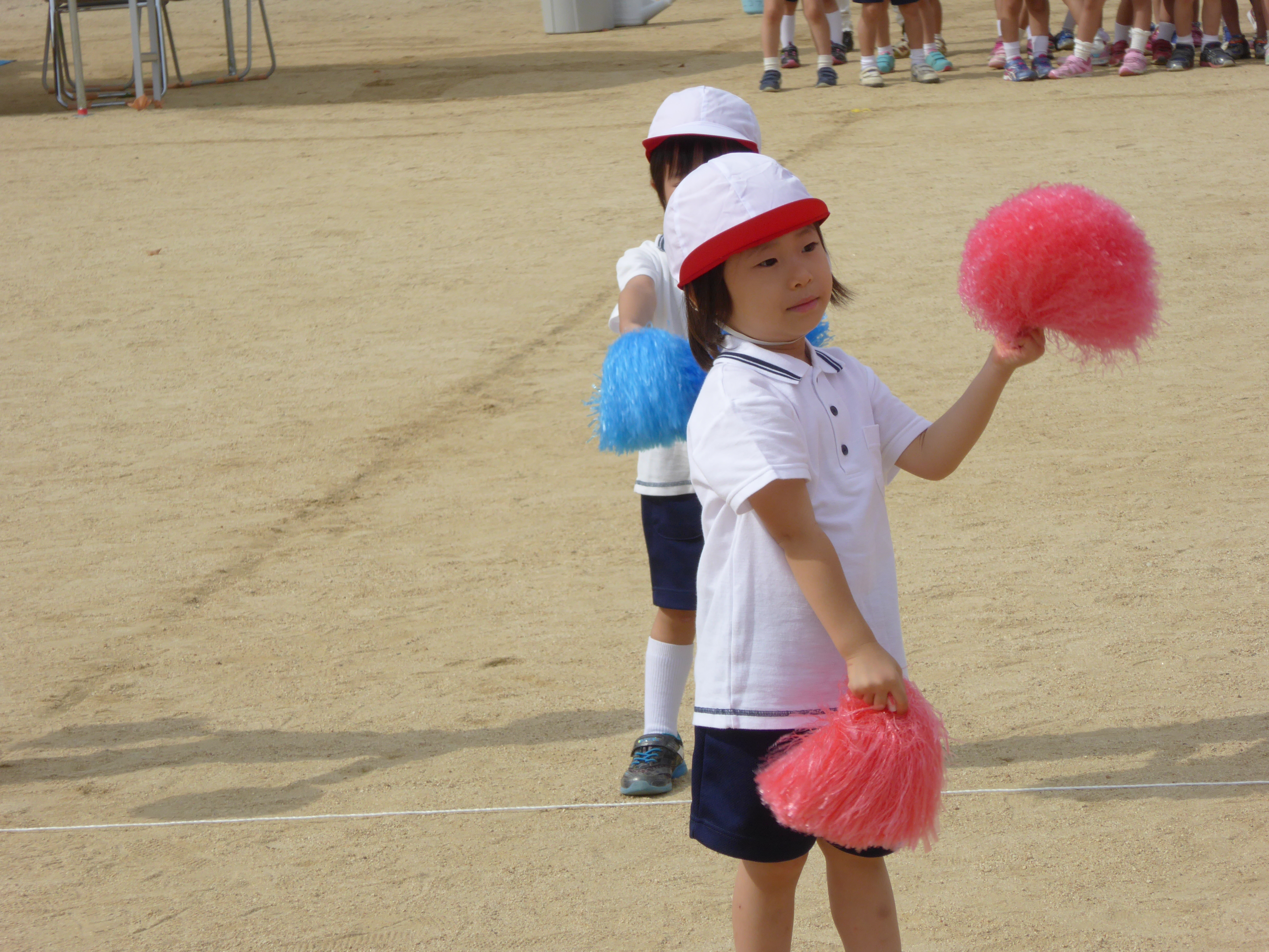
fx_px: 6159
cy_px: 476
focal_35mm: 168
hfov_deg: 11.8
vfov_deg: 8.8
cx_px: 634
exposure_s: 1/800
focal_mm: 27.1
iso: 100
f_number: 5.4
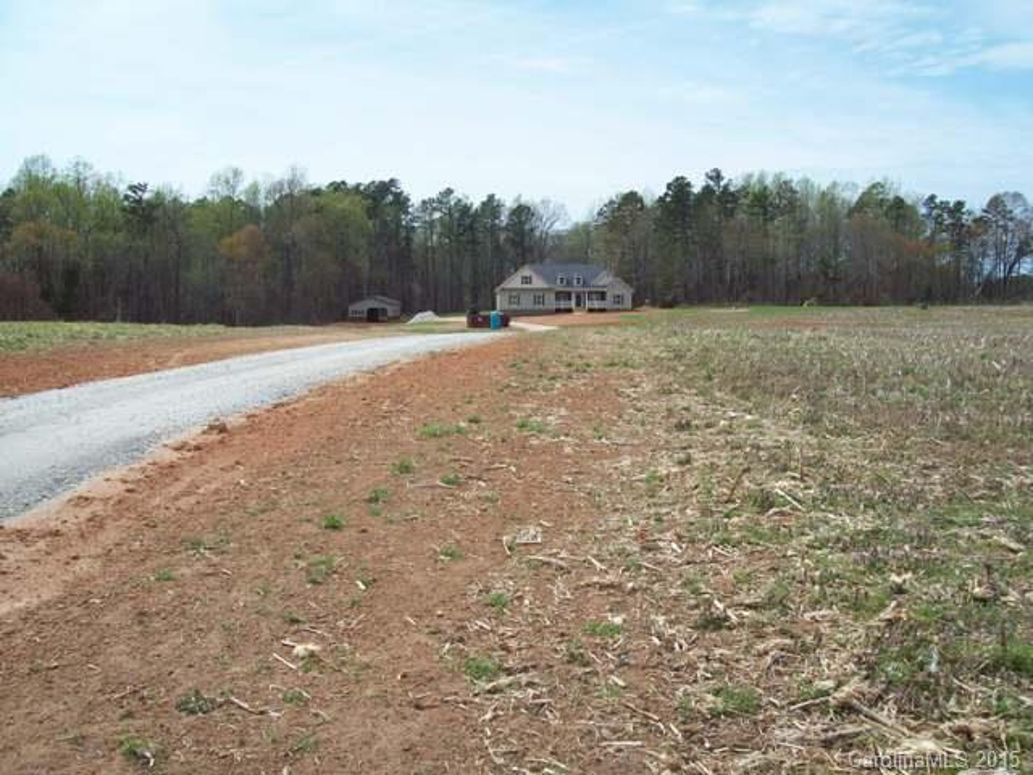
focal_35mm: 36
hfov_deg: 51.4
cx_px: 516
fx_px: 1074
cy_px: 388
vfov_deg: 39.7
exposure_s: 1/556
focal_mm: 6
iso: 80
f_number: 4.8
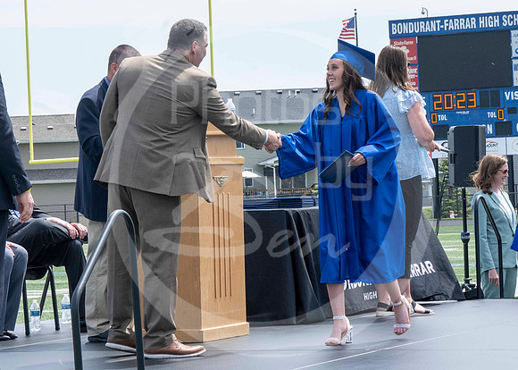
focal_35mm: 144
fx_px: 2113
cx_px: 193
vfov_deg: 10.0
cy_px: 95
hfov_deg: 14.0
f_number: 13
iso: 200
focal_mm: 70
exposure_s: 1/250
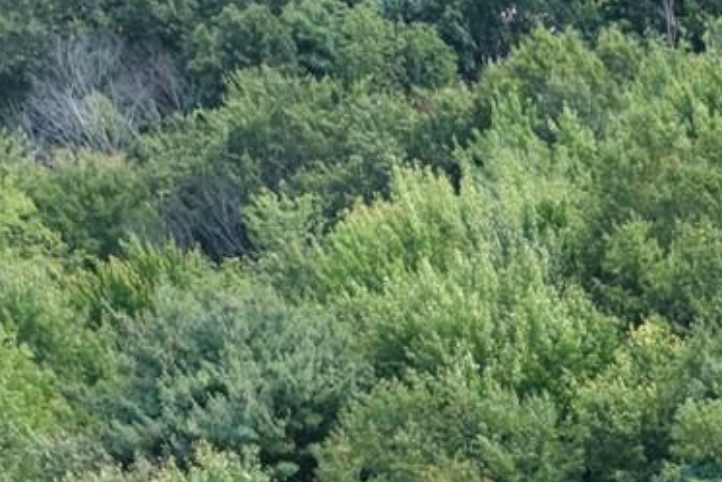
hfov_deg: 12.7
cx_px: 1523
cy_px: 1446
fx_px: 2749
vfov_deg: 8.4
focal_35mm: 137
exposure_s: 1/50
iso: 100
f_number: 1.8
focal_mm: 8.67
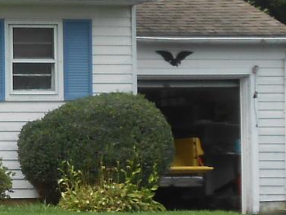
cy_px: 109
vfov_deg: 7.0
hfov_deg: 8.7
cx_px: -364
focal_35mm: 211
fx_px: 1744
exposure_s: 1/500
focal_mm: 6.8
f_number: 4.2
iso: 80
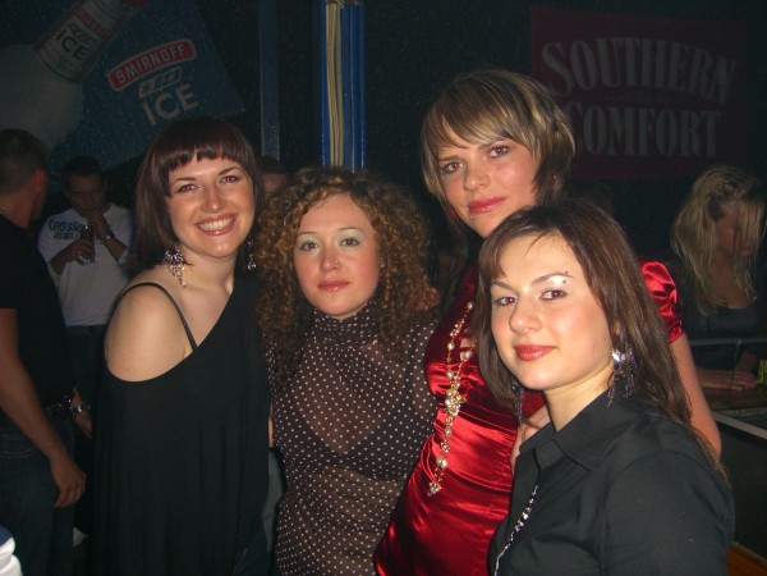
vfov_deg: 37.7
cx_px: 384
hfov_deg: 49.0
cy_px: 288
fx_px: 842
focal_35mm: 38
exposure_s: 1/60
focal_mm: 7.9
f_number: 2.8
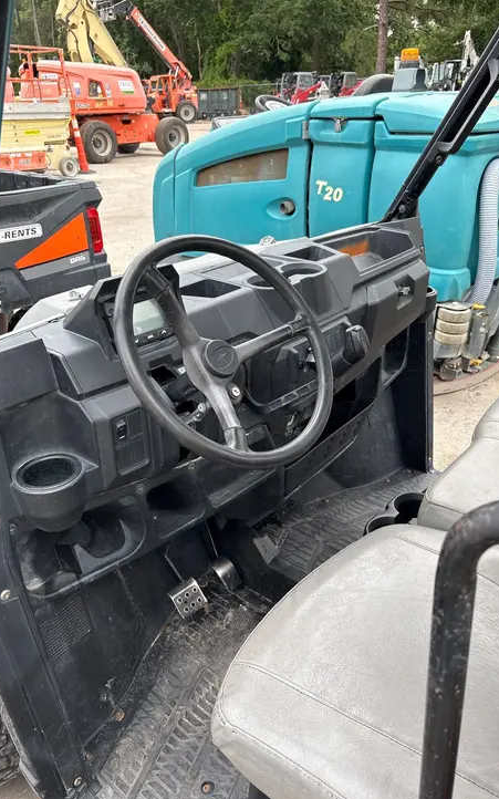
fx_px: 609
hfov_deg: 44.5
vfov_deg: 66.5
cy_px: 397
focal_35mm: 28
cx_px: 261
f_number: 1.6
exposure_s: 1/422
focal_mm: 5.96
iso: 50
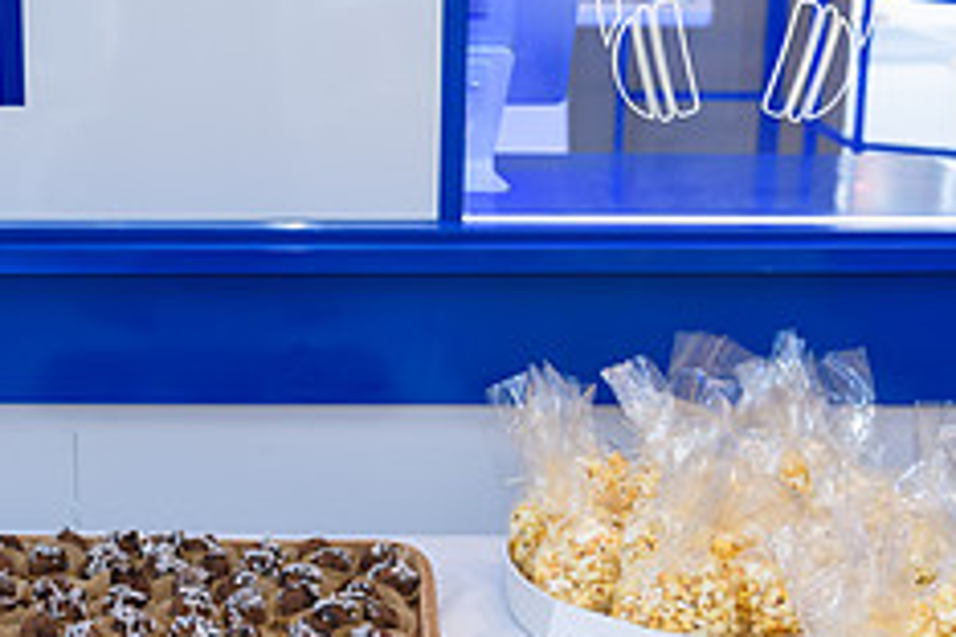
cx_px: 290
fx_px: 2045
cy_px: 374
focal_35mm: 77
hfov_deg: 26.1
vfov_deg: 17.7
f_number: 3.2
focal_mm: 31
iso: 400
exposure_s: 1/125
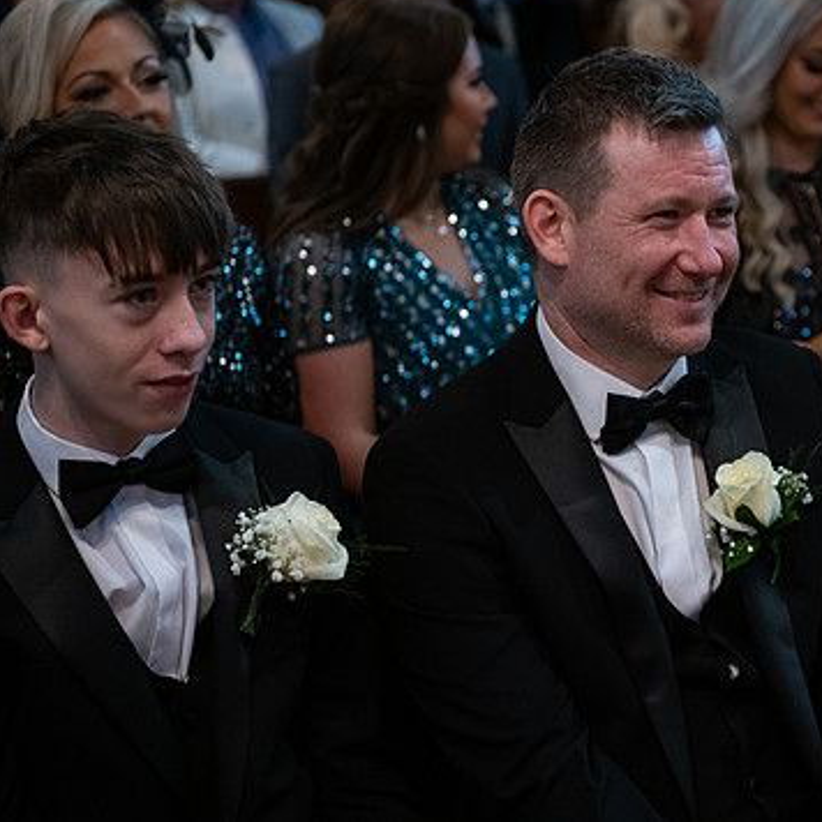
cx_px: 667
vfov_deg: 17.9
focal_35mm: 97
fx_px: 2606
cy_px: 378
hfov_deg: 17.8
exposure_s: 1/160
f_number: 3.5
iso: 1250
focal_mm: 70
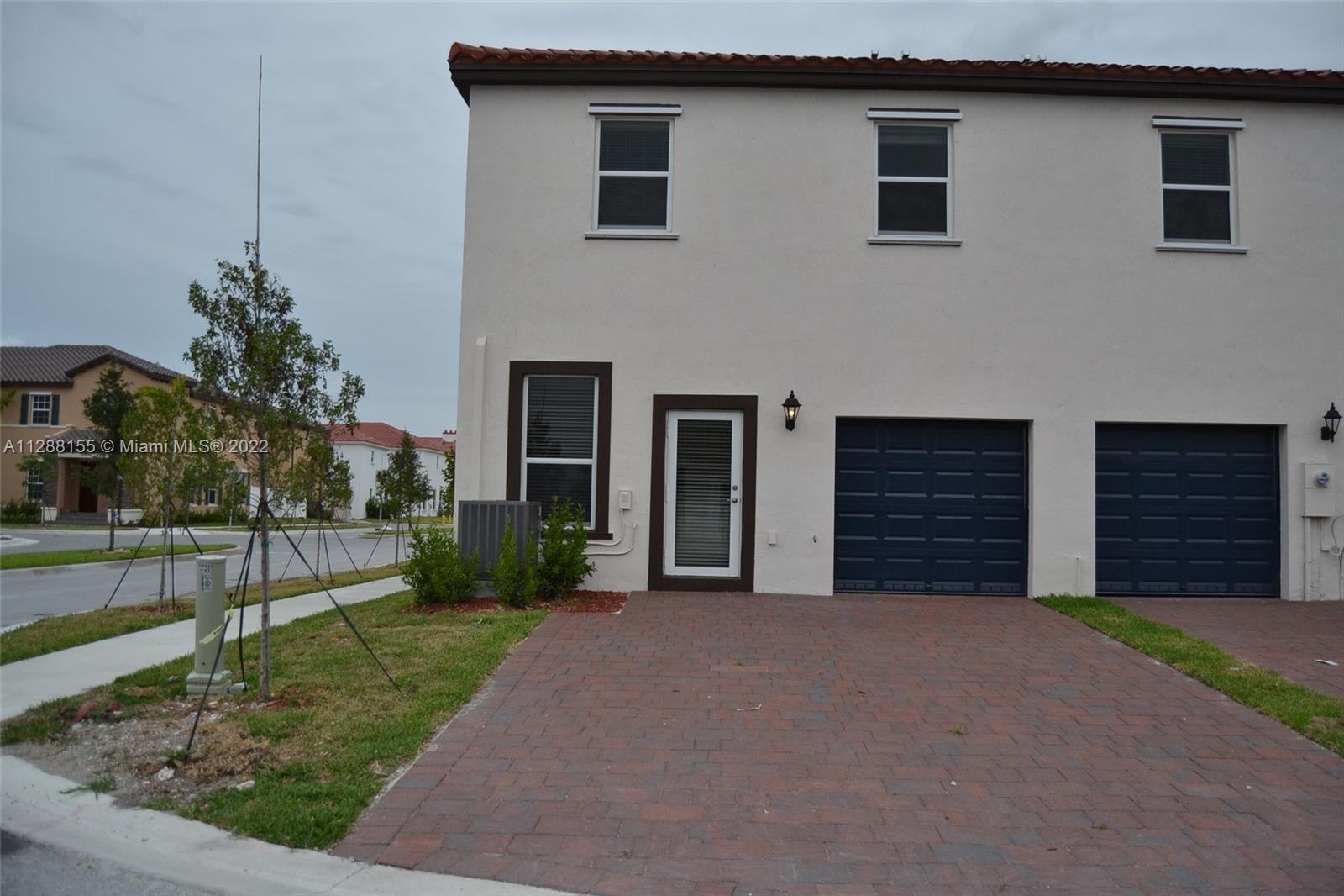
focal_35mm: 27
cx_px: 672
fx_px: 1008
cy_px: 448
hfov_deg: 67.4
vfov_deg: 47.9
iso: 400
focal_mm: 18
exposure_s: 1/3200
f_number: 3.5
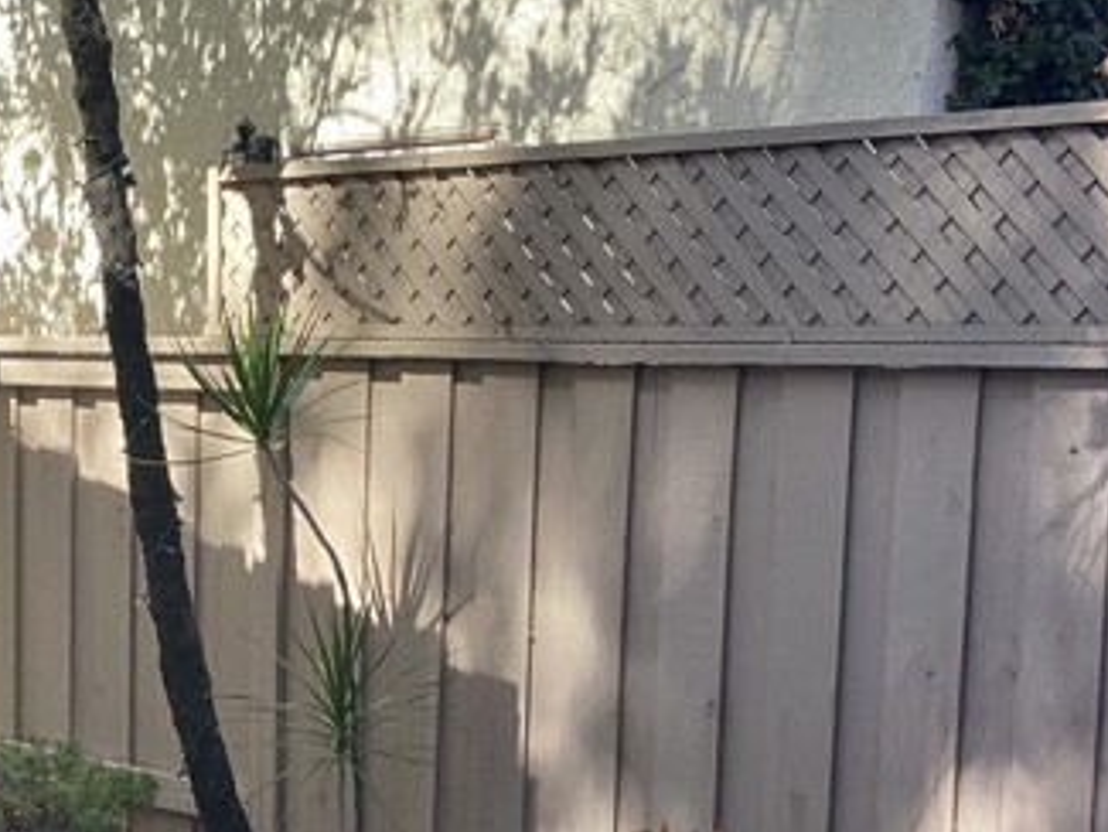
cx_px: 167
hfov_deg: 30.6
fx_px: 1953
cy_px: 563
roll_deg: -0.2
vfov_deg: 23.9
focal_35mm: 61
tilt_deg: -7.2
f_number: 2.4
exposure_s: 1/132
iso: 25
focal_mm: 3.3
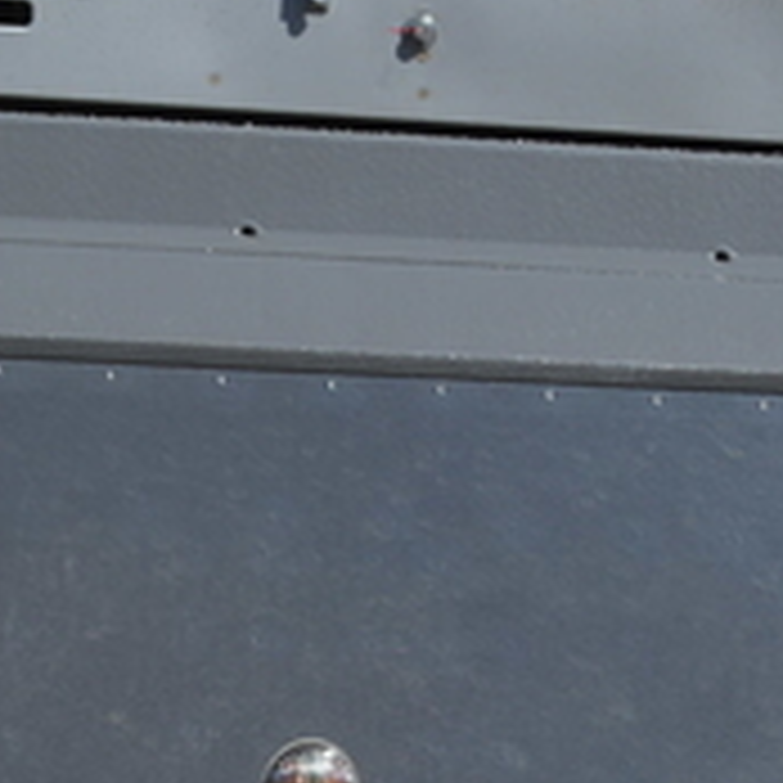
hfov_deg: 5.3
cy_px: 765
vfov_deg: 5.4
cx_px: 1444
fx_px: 8265
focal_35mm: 323
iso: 100
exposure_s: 1/250
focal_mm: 55
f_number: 8
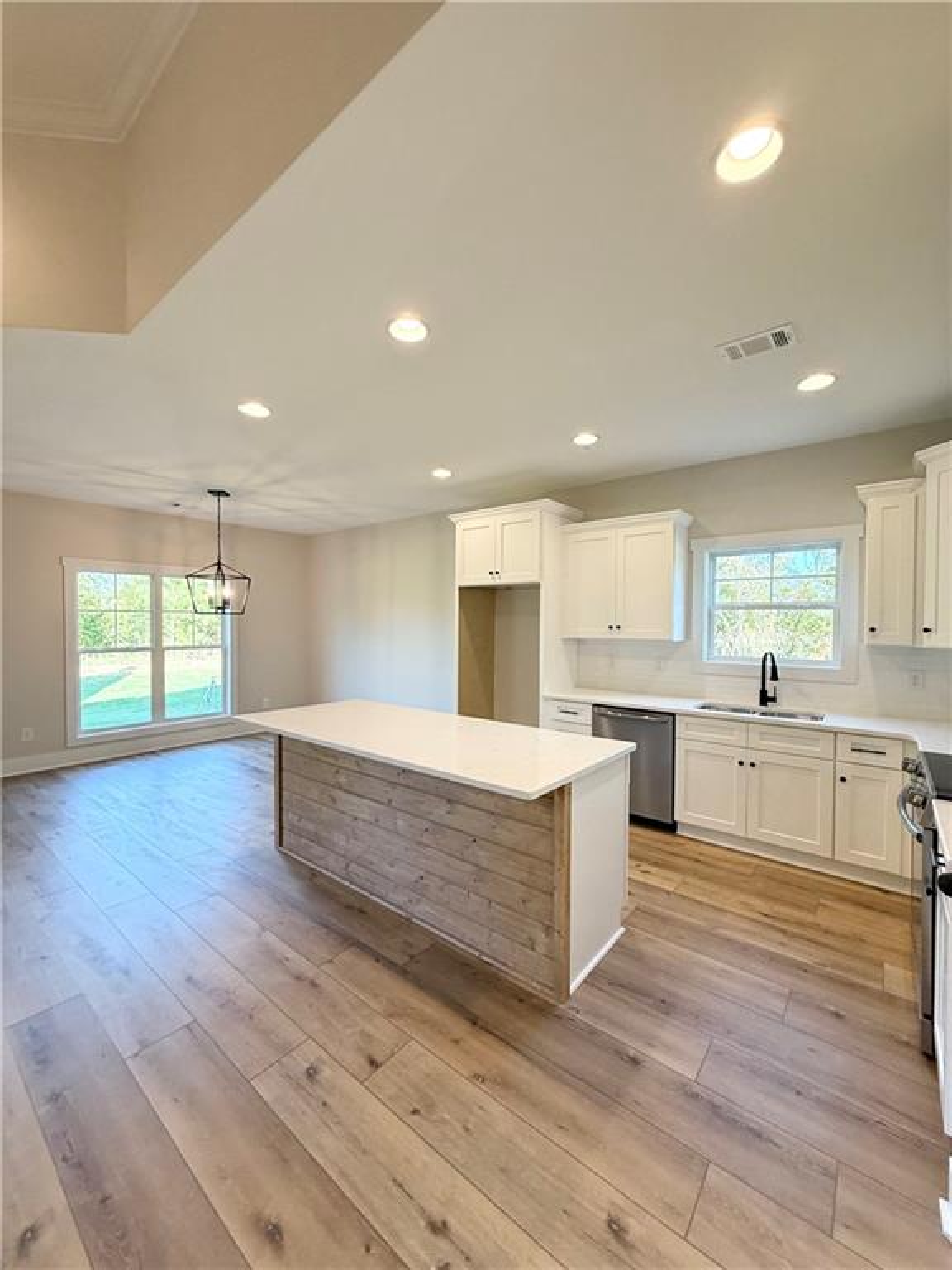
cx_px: 476
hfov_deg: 85.7
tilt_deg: -0.9
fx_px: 513
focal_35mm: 14
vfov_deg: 102.1
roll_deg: +0.5
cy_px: 635
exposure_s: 1/120
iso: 200
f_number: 2.2
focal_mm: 2.22
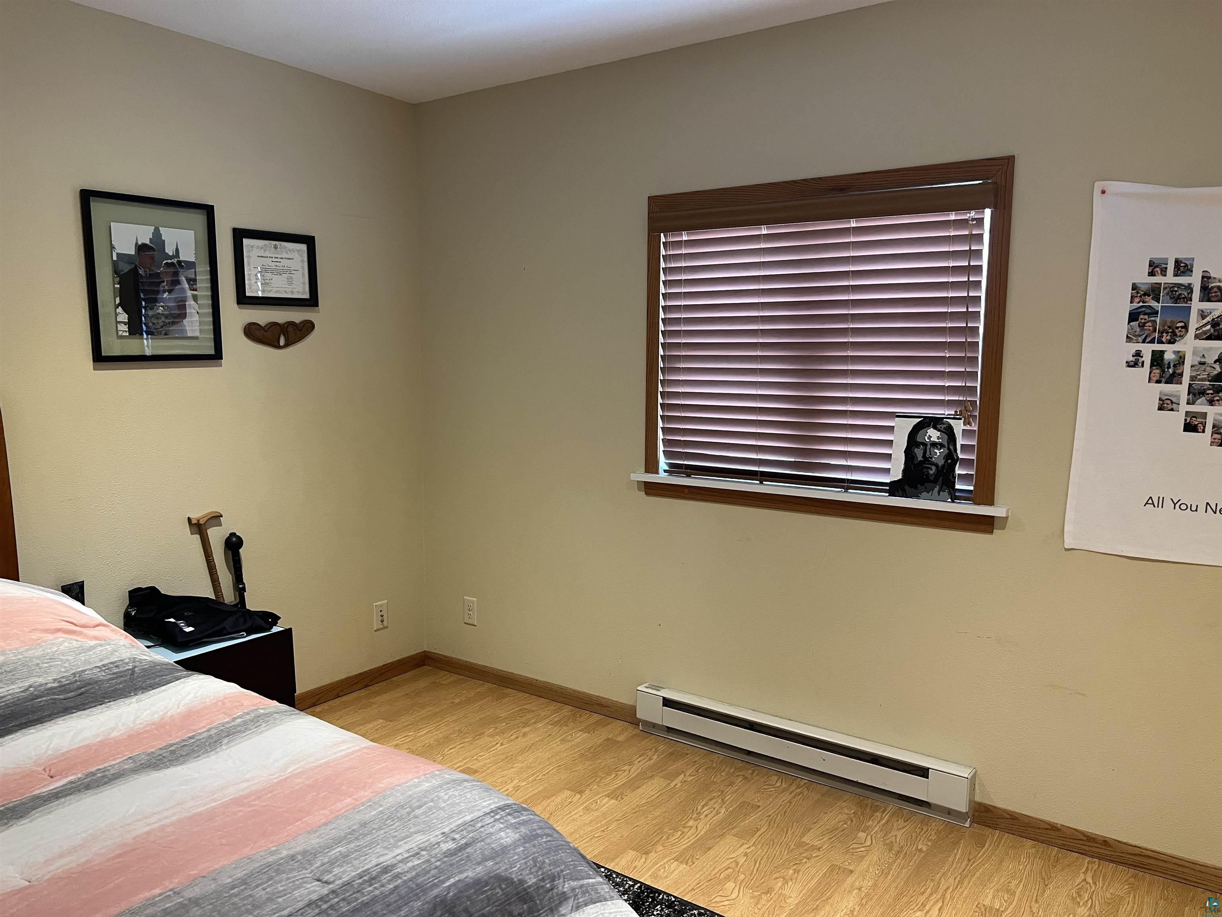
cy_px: 458
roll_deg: +0.2
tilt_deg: -7.6
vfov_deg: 53.1
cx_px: 611
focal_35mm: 26
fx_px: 918
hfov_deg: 67.3
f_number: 1.5
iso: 160
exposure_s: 1/60
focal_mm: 5.7
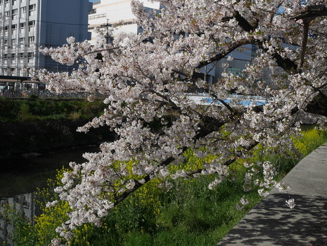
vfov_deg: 32.9
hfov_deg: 42.9
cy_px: 123
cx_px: 164
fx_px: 416
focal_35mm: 44
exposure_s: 1/400
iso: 200
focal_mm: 22
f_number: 9
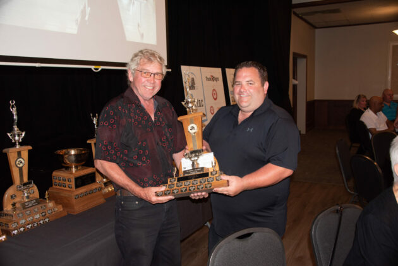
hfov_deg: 58.7
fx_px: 354
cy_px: 133
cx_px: 199
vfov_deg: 41.2
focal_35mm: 32
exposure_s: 1/60
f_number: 5
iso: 1000
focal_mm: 32
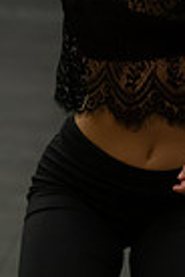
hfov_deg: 3.3
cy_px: -90
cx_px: 173
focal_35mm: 413
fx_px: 3183
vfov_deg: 5.0
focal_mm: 85
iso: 1250
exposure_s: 1/640
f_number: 2
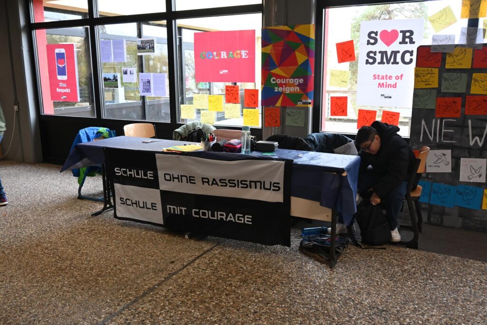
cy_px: 162
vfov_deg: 41.7
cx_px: 244
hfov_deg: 59.5
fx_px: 426
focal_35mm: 32
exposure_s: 1/30
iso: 560
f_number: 4
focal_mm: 21
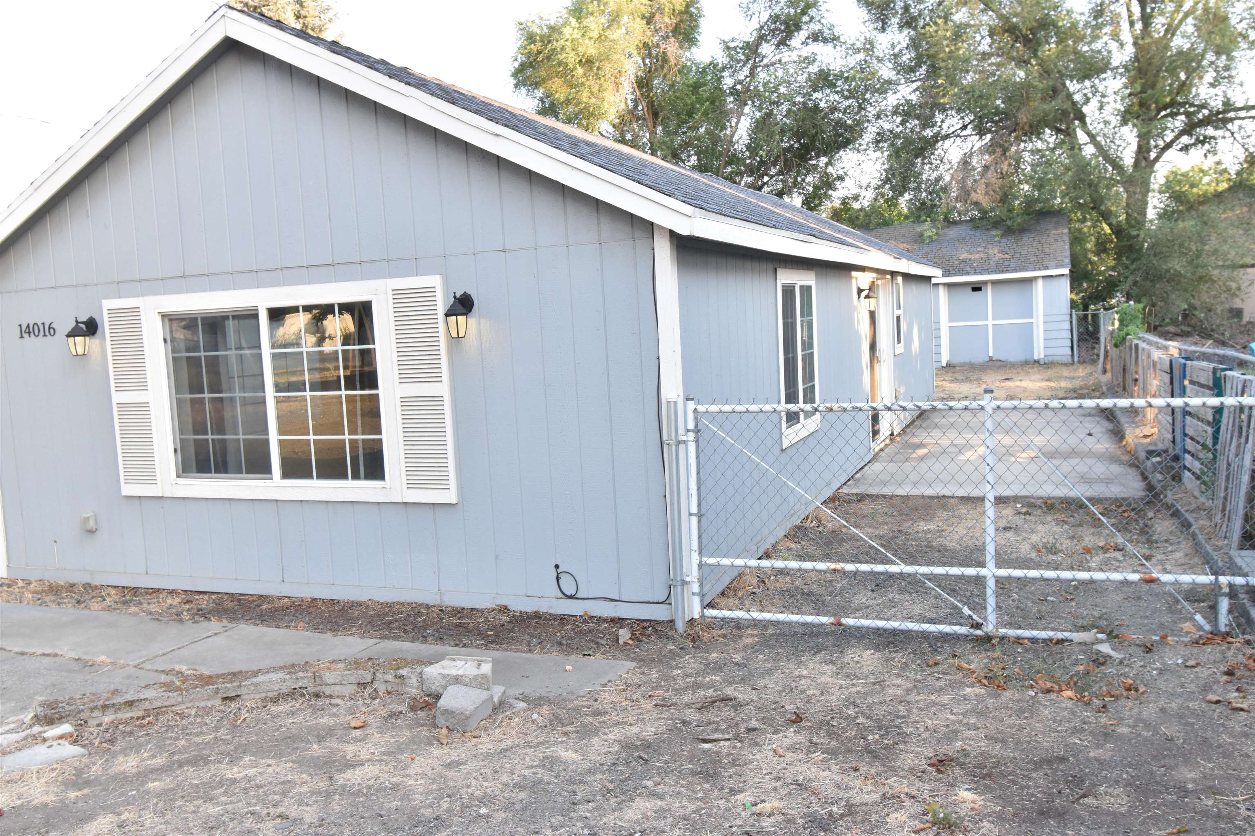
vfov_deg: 43.6
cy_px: 418
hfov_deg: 61.9
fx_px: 1046
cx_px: 628
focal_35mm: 30
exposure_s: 1/125
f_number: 8
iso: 1000
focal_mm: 20
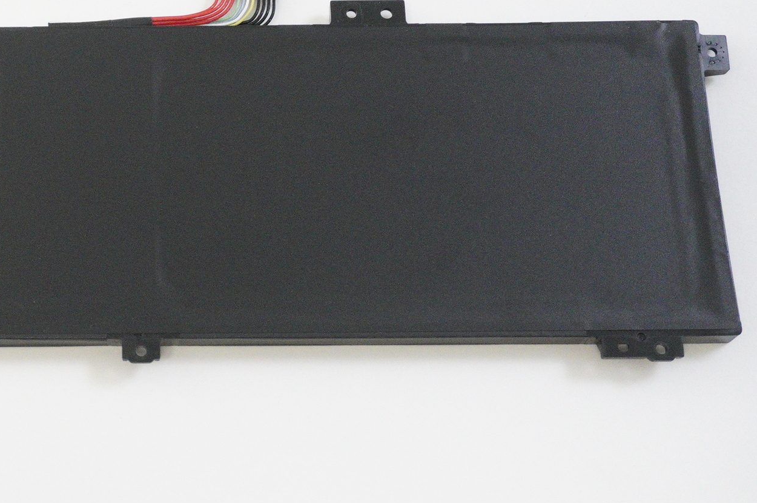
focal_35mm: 78
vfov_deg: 17.4
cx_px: 61
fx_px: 1639
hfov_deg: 25.1
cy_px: 180
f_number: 6.3
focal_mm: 26
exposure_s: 1/160
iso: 5000
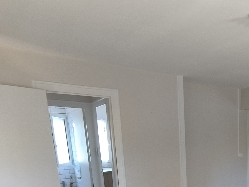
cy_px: 211
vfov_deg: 32.0
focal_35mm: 39
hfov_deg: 43.1
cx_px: 232
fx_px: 281
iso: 100
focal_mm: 1.65
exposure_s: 1/50
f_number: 2.2
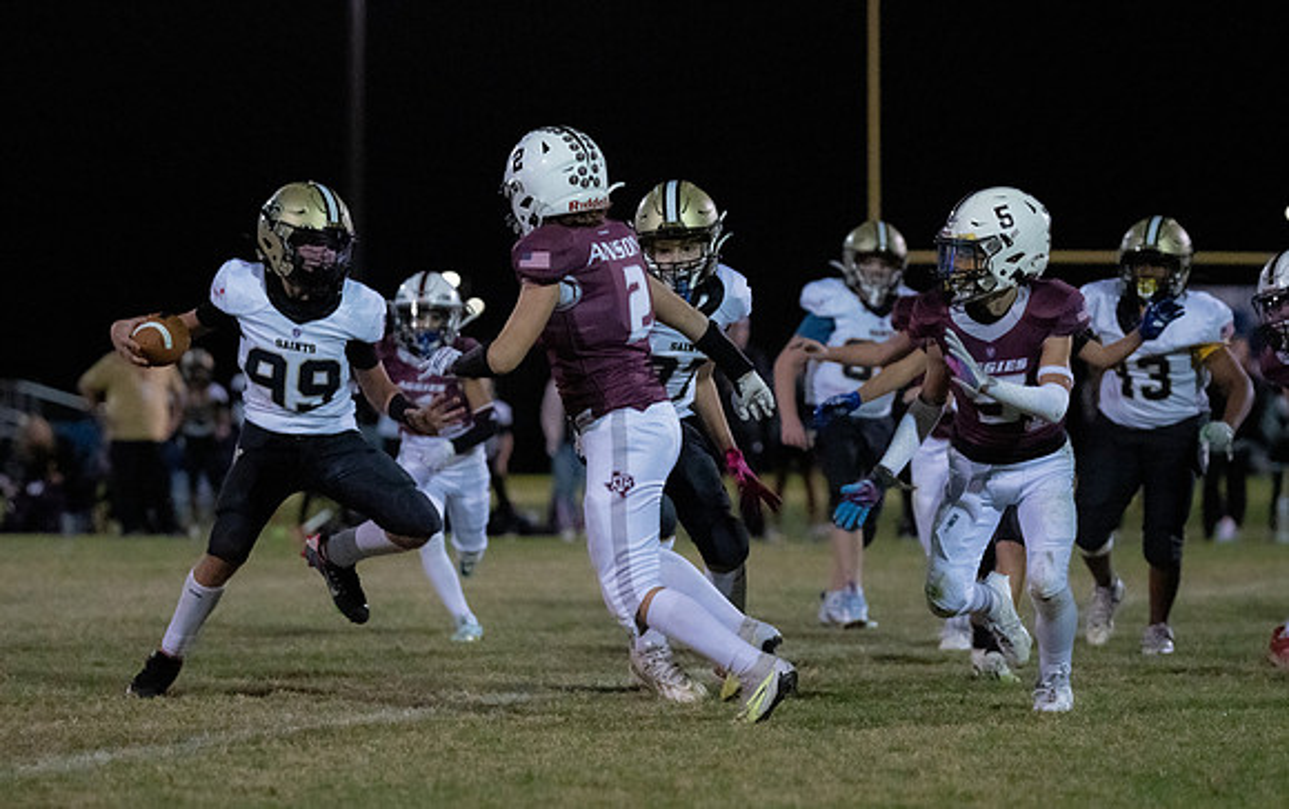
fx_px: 6278
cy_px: 505
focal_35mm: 179
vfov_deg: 7.4
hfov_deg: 11.7
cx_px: 625
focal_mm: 127
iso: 10000
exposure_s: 1/1000
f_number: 2.8
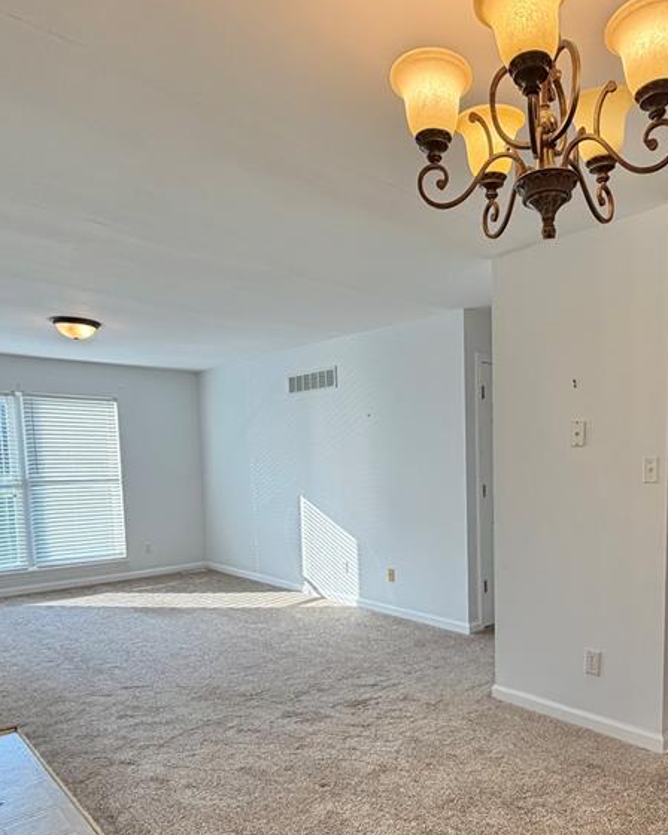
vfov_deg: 67.3
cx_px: 464
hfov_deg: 55.2
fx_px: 618
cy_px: 510
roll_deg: +1.0
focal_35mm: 25
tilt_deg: -3.4
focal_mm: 2.22
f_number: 2.2
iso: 100
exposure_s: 1/120
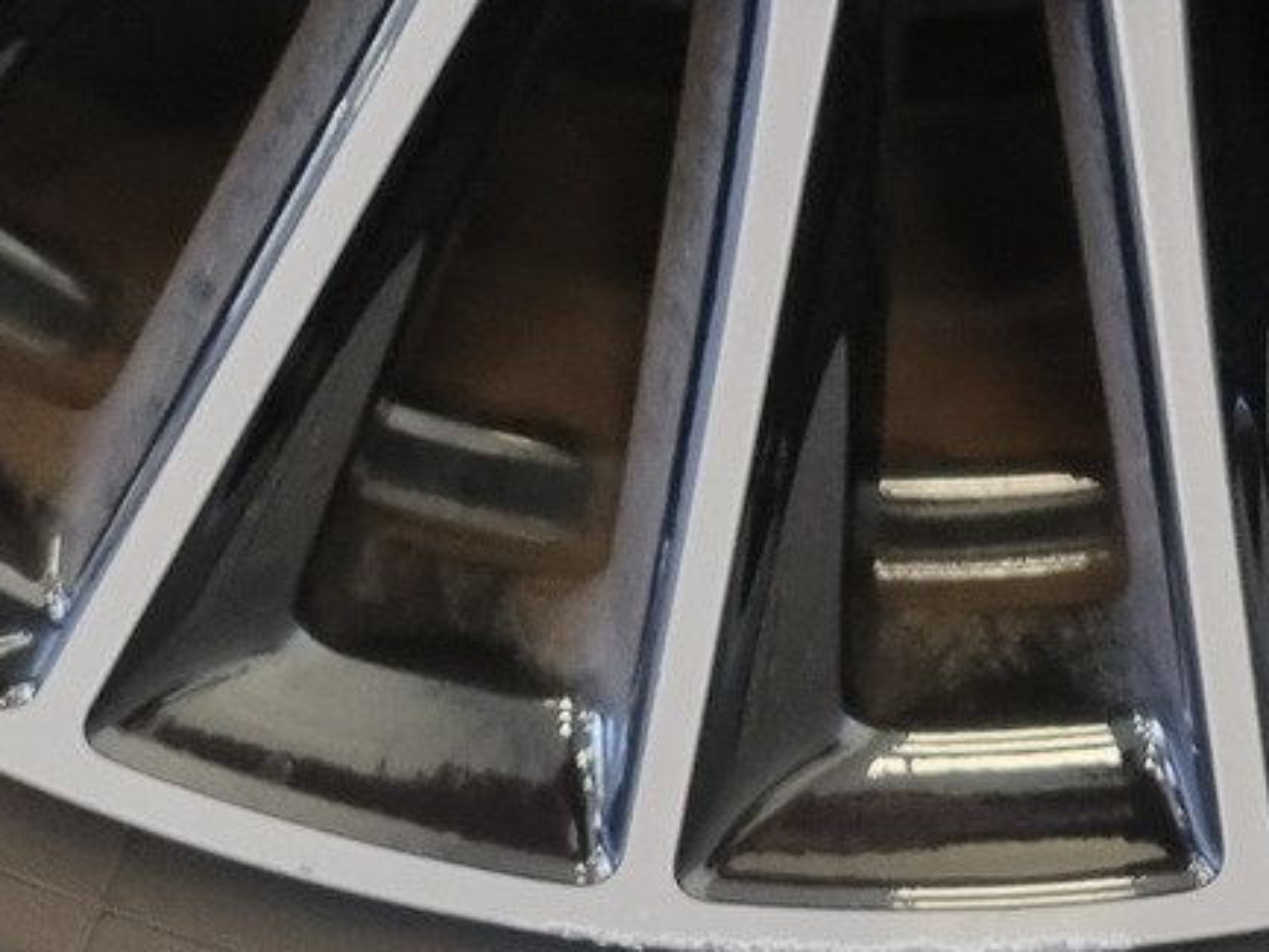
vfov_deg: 10.8
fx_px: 4437
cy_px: -1192
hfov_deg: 16.2
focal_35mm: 121
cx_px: 917
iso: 320
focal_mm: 5.4
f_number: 1.8
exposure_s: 1/50
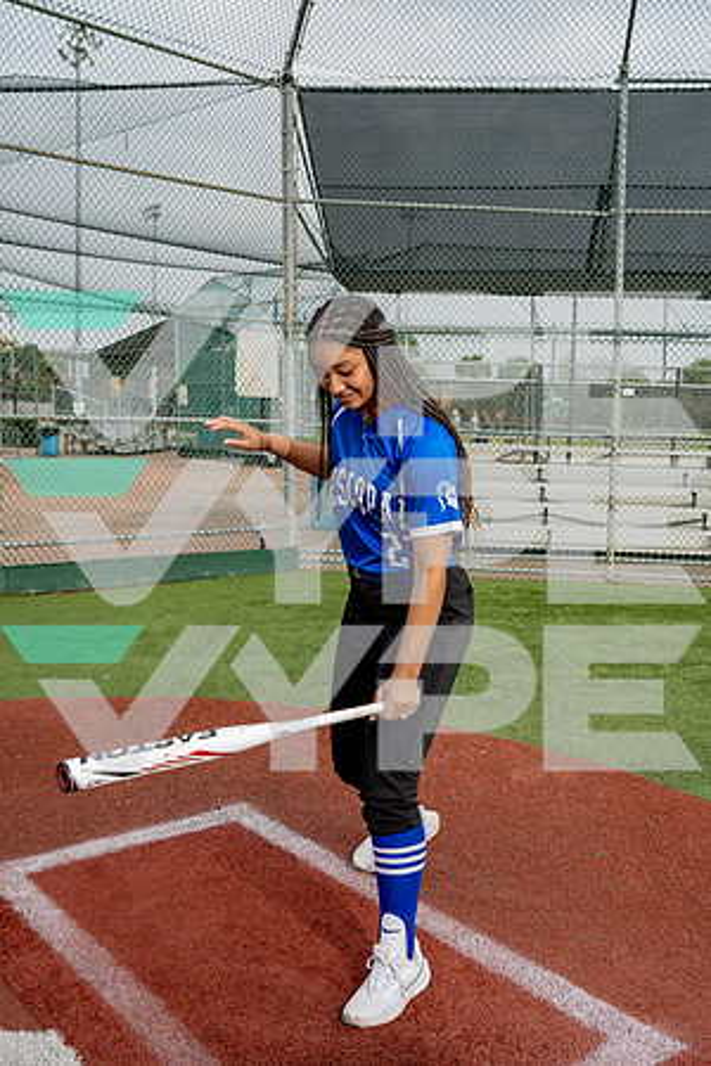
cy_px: 533
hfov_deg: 37.9
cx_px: 356
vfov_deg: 54.4
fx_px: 1037
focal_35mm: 35
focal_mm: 35
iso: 80
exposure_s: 1/200
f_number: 5.6
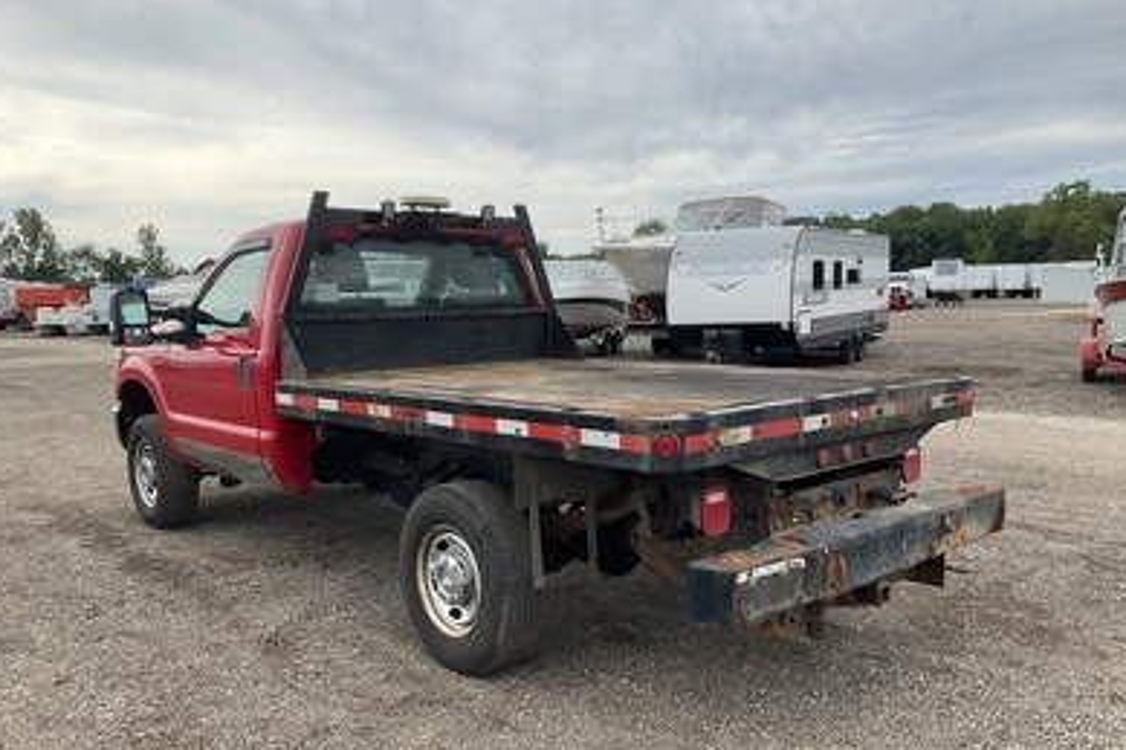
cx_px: 562
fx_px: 969
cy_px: 408
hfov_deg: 60.3
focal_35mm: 31
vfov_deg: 42.3
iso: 25
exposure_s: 1/599
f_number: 1.8
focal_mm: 3
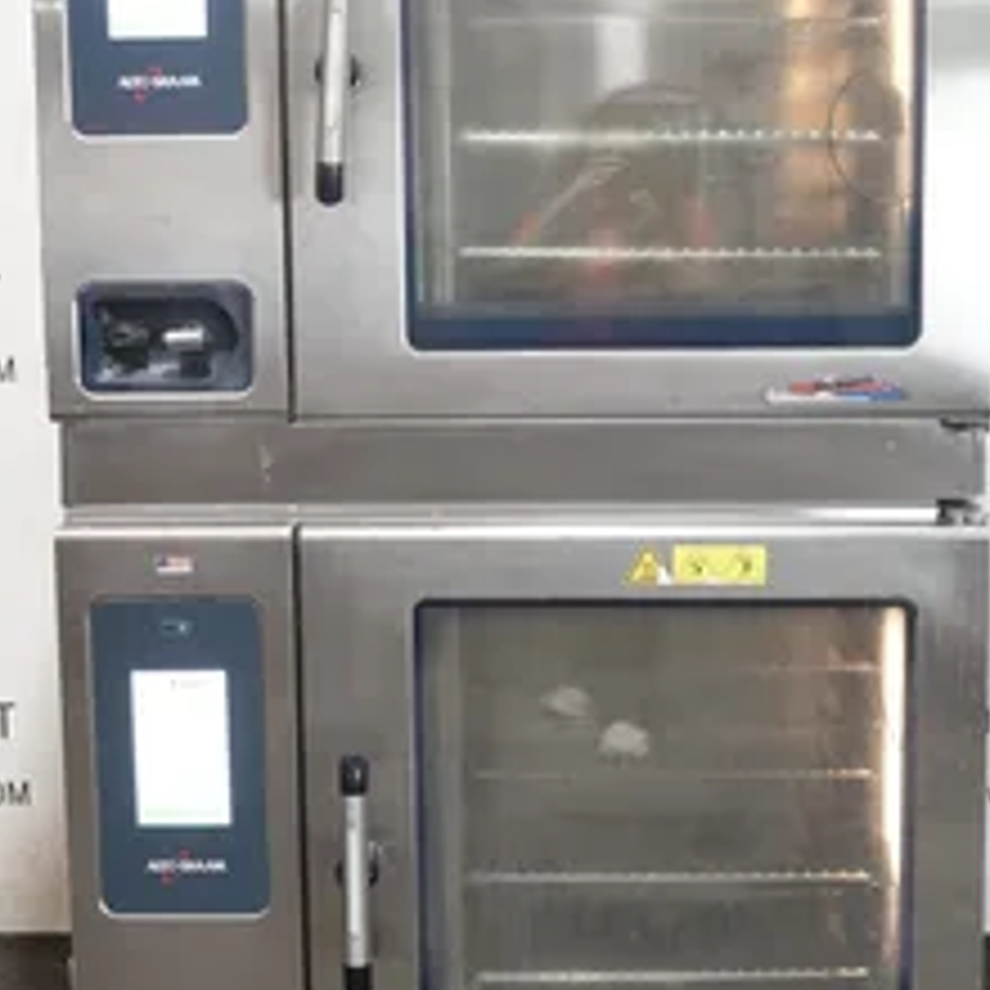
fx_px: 2103
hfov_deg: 26.5
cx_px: 529
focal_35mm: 65
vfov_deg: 26.5
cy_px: 464
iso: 2000
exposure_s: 1/50
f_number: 4
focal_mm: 15.59
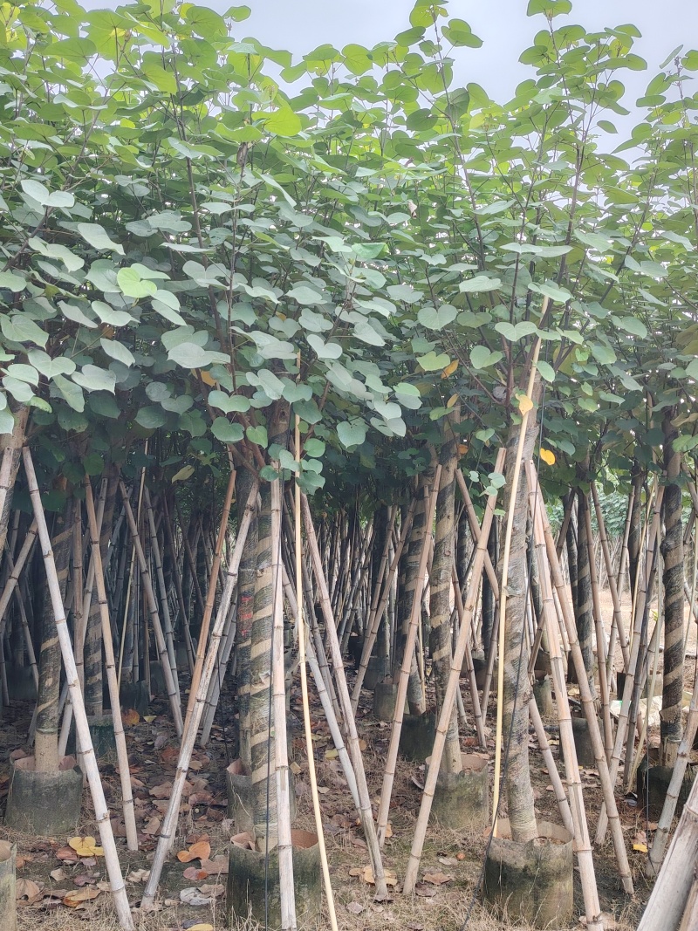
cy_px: 466
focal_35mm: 32
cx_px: 349
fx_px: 861
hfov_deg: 44.2
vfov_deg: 56.8
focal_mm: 5.25
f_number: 1.75
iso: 100
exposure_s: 1/150
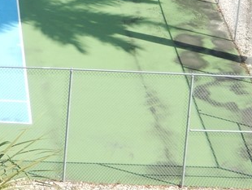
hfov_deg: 8.9
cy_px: -51
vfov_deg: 6.7
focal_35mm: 221
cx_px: -10
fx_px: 1610
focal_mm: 12
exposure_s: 1/400
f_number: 4.8
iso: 125
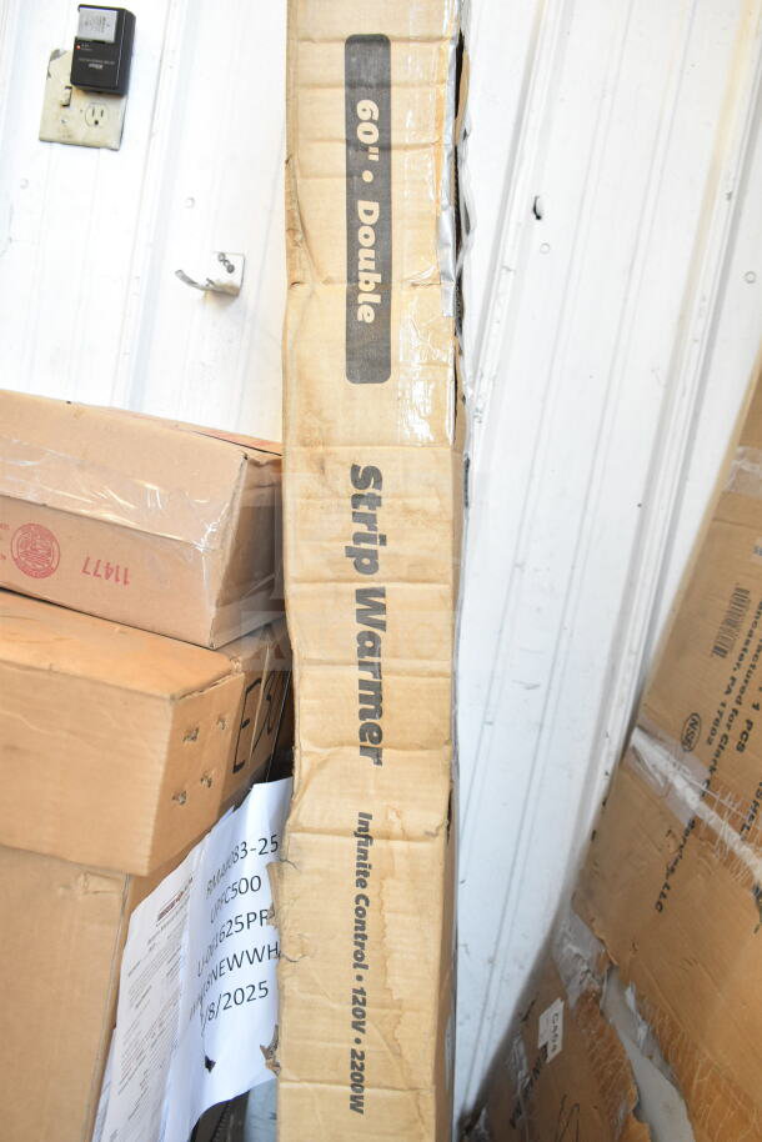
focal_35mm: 32
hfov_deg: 41.7
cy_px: 571
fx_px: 999
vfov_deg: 59.5
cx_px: 381
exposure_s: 1/100
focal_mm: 21
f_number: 5
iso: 1600
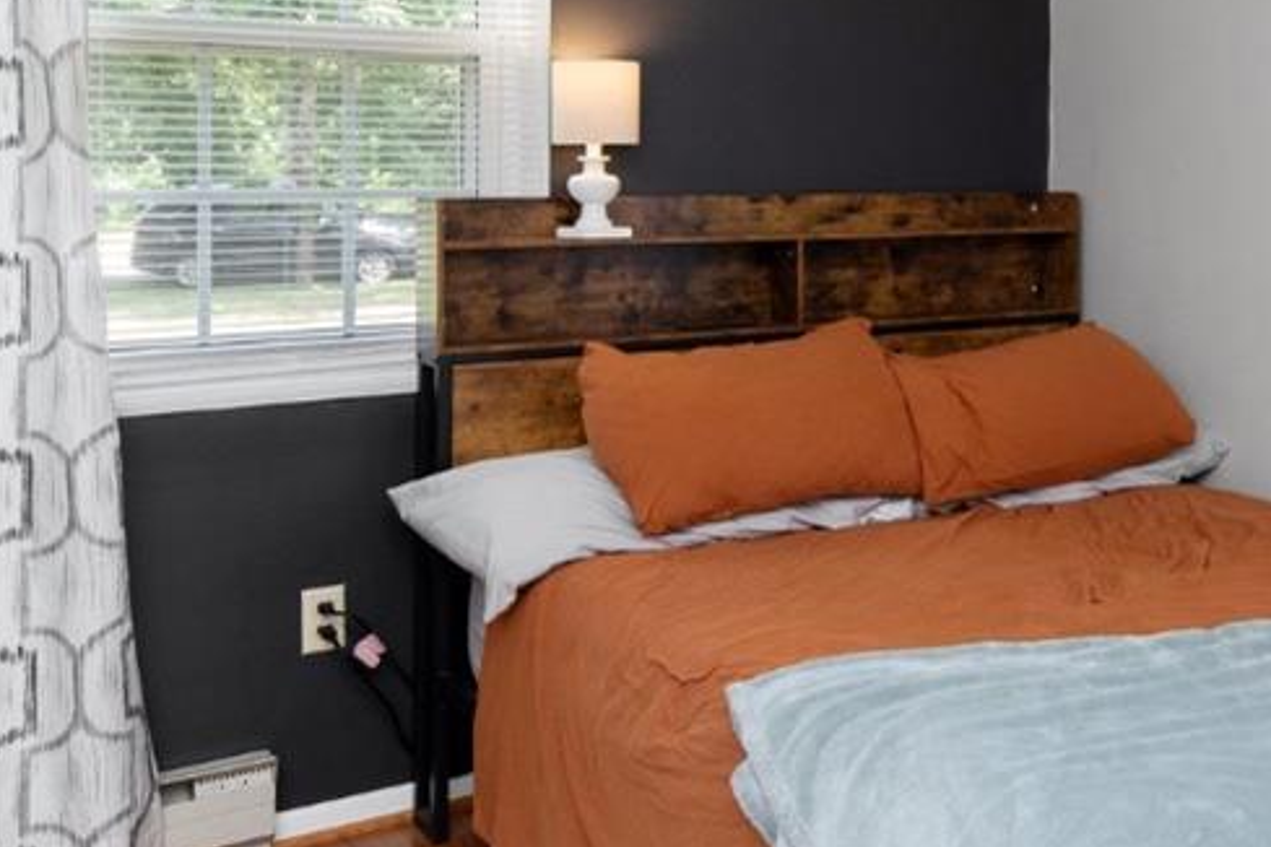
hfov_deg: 39.1
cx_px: 1185
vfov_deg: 28.6
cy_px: 158
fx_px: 1624
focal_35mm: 46
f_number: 4.5
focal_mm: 15
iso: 640
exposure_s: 1/160
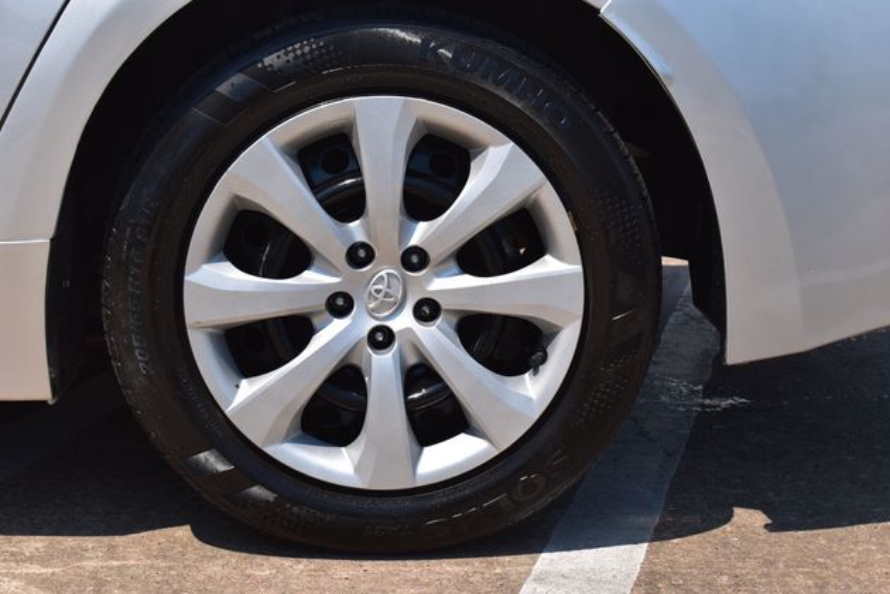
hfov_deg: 31.4
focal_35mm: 64
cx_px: 441
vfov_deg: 21.2
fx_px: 1582
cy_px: 294
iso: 320
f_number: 11
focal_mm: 42
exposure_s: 1/500
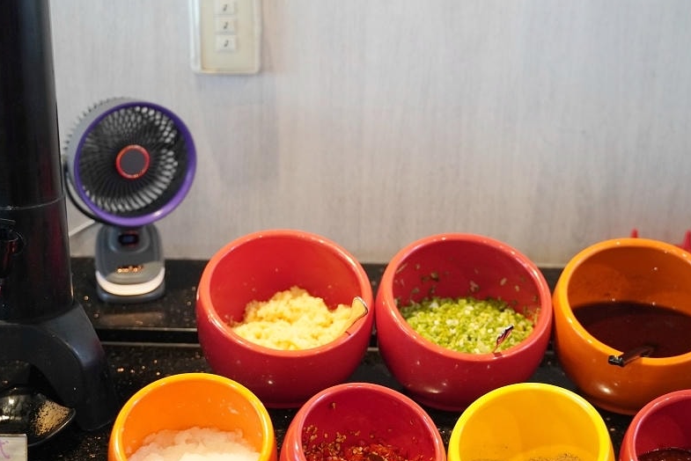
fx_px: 1056
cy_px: 232
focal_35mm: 55
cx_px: 382
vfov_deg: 24.6
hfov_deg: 36.2
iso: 2500
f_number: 2.8
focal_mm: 36
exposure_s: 1/160
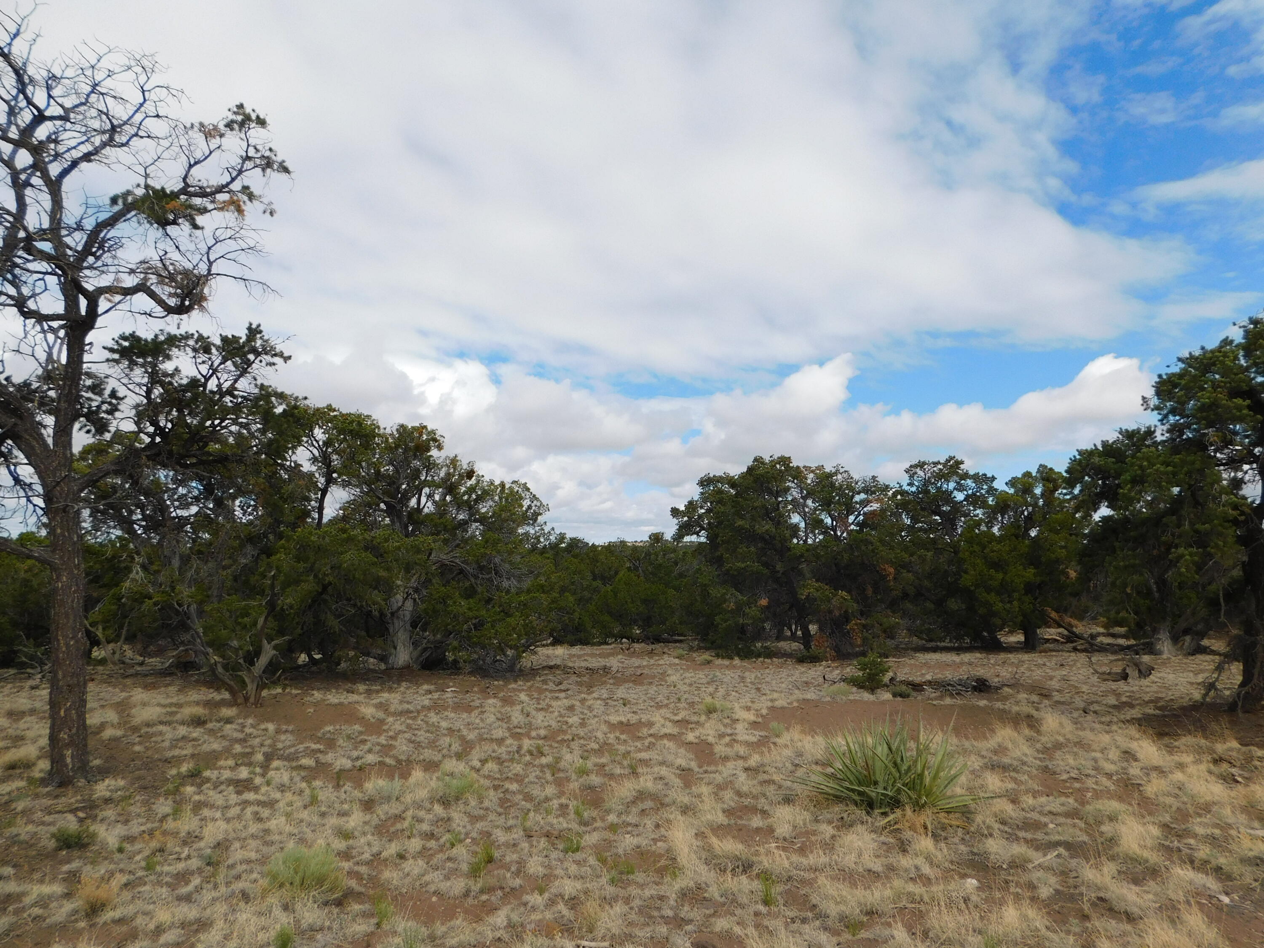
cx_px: 632
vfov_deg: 58.9
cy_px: 474
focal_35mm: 23
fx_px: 840
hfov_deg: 73.9
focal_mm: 4
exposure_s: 1/500
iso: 125
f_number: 6
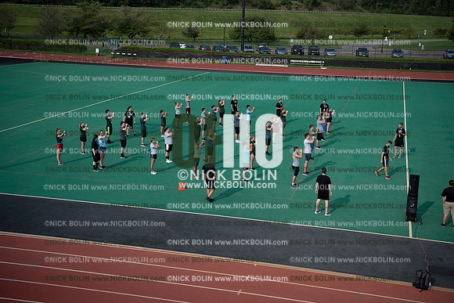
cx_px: 227
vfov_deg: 26.0
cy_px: 152
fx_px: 656
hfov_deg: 38.2
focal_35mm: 52
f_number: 3.5
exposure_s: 1/1600
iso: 125
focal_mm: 52
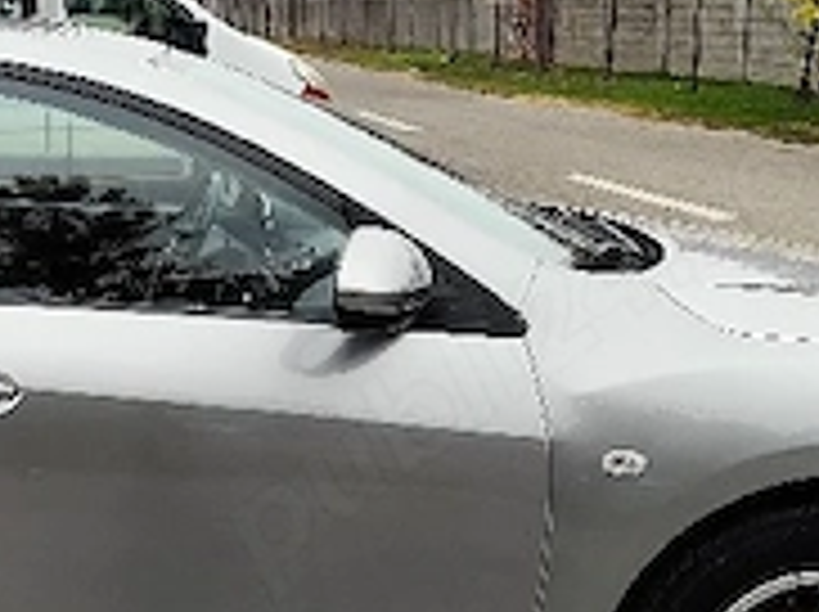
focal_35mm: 76
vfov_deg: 19.3
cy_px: 374
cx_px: -4
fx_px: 1796
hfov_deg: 24.5
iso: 50
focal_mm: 6.19
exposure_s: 1/213
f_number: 1.65
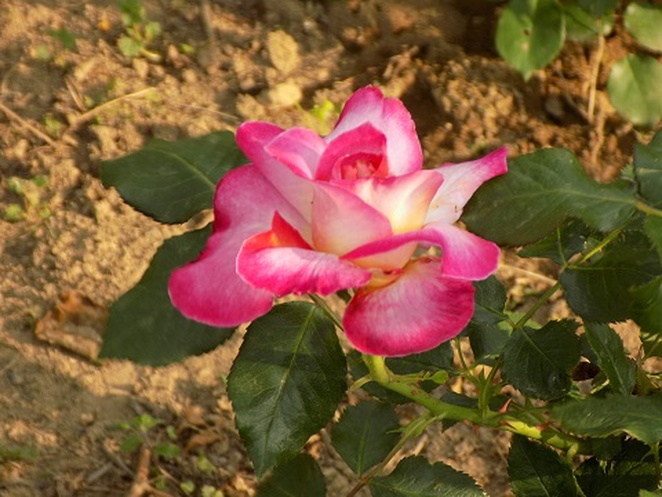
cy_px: 248
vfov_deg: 7.8
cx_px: 331
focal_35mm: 190
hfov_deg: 10.4
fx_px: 3634
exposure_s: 1/80
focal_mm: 33.7
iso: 80
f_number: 5.4
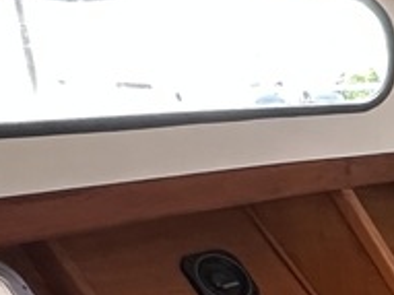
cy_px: 435
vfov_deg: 15.5
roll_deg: -2.3
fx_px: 1001
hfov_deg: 13.4
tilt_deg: -14.3
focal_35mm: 88
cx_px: 1029
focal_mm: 2.22
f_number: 2.2
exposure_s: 1/99
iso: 250
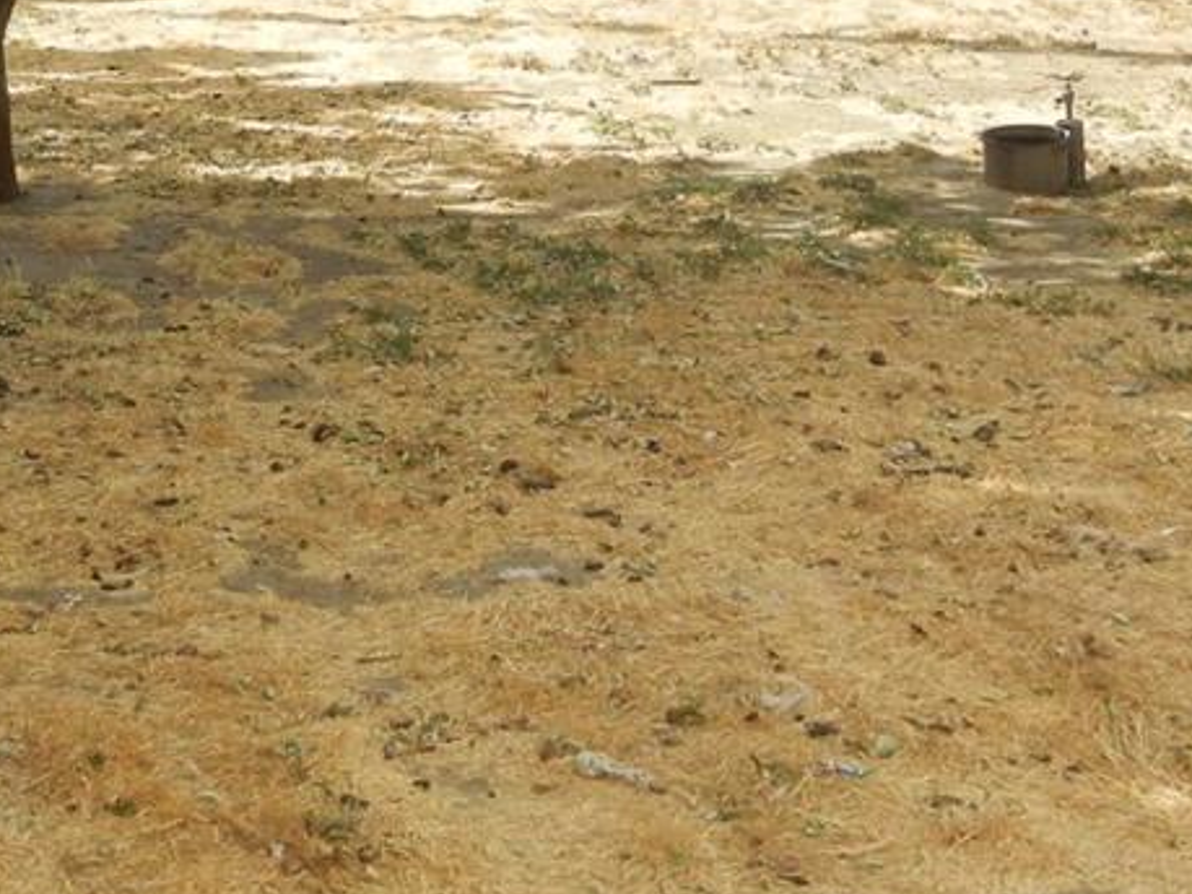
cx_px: 130
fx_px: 3374
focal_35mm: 98
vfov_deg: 14.7
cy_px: -70
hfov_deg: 19.7
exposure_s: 1/674
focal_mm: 5.4
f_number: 3.5
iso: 160
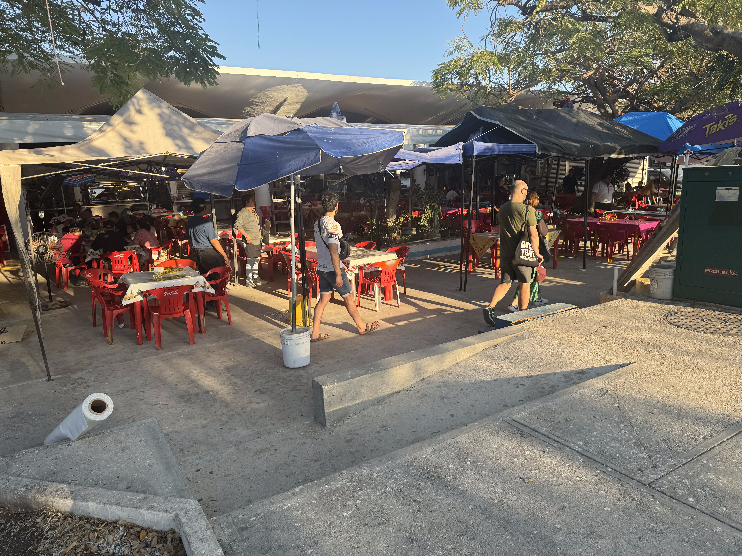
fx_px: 514
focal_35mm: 24
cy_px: 278
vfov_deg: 56.8
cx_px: 371
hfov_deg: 71.6
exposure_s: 1/888
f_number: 1.78
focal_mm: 6.86
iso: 80
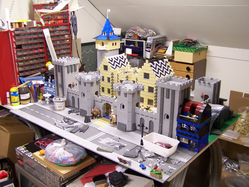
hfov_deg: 49.0
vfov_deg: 37.7
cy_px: 94
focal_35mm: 38
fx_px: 273
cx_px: 124
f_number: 2.8
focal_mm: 6.3
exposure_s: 1/4
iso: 80
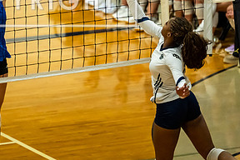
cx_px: 28
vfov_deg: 3.8
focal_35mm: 363
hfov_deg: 5.7
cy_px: 0
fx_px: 2420
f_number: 2.8
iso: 5000
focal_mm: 180
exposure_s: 1/1250
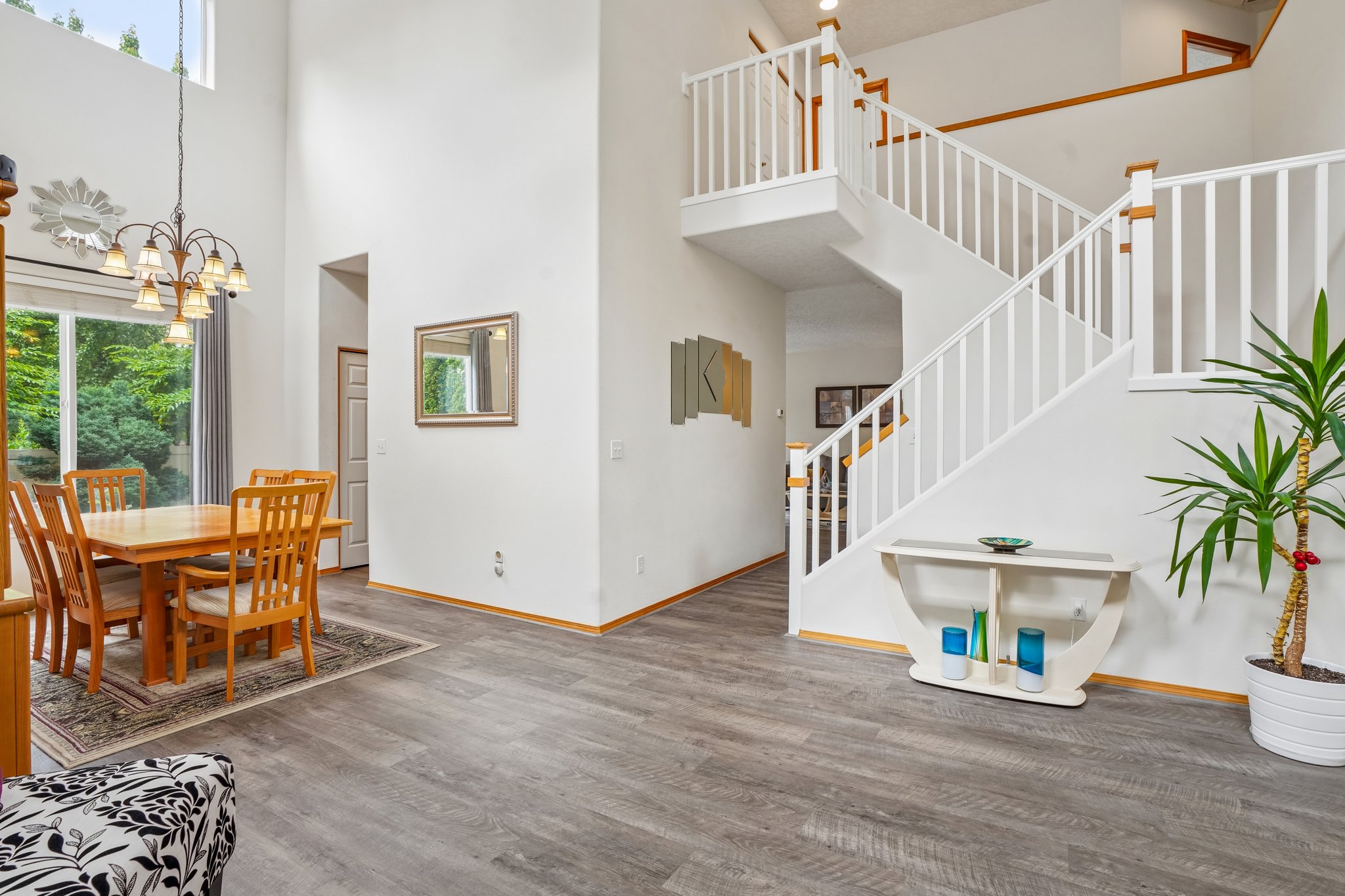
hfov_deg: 96.7
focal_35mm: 16
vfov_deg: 73.7
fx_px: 598
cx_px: 672
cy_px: 448
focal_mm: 16
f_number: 8
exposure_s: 1/50
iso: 400
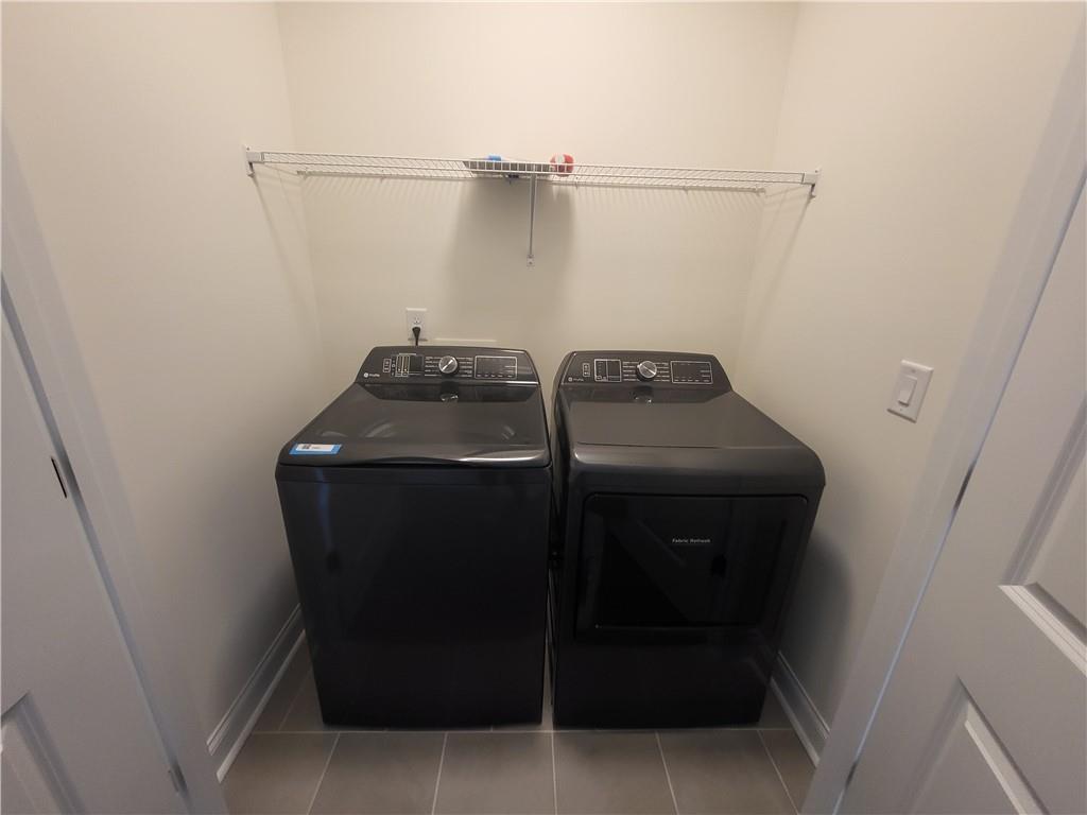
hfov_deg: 106.2
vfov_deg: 89.9
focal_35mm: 13
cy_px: 408
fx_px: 408
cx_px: 544
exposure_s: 1/60
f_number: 2.2
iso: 160
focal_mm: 1.74
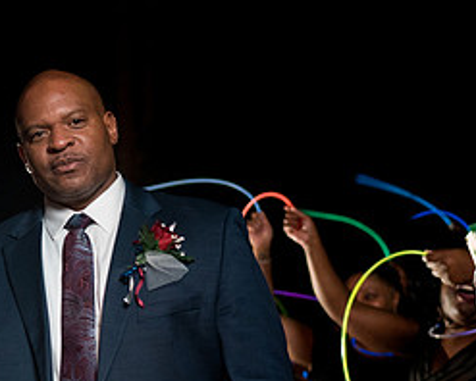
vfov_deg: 18.6
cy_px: 290
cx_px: -59
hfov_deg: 21.9
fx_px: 1156
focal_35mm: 82
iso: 2000
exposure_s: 1/100
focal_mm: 35
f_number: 2
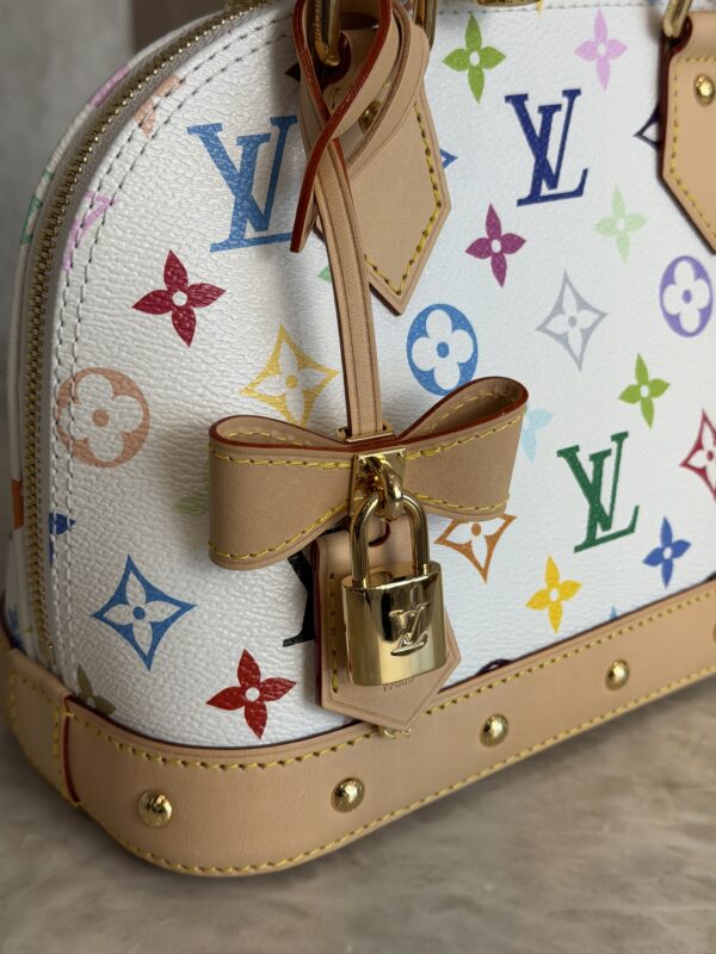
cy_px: 477
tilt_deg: -21.2
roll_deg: -0.6
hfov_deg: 30.3
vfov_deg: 39.7
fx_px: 1324
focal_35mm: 48
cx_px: 358
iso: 50
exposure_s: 1/173
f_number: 1.78
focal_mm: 6.76
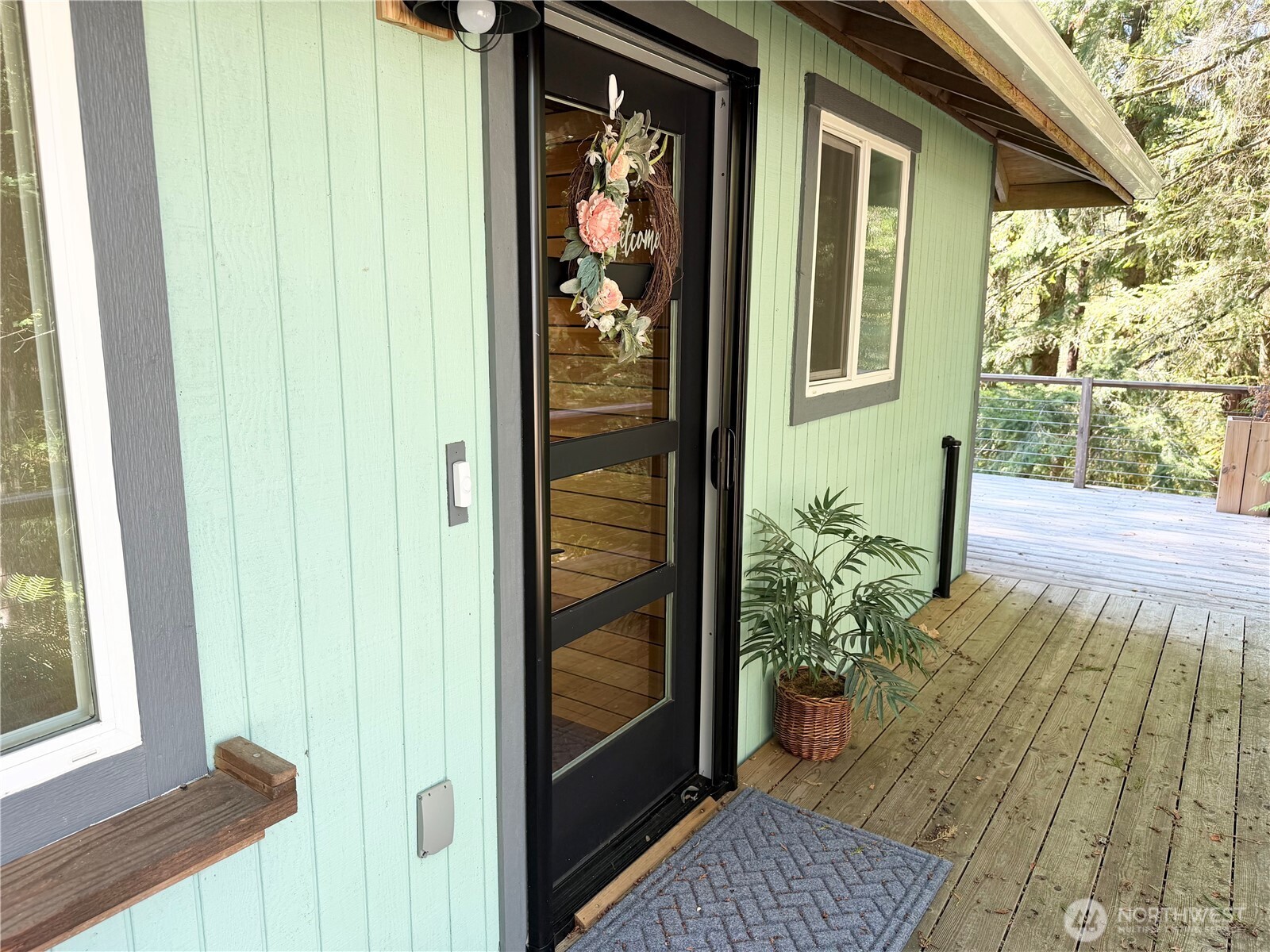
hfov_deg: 71.6
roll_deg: +0.1
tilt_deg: -10.0
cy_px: 476
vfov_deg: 56.8
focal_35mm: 24
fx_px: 881
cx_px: 635
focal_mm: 6.76
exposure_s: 1/121
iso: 80
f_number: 1.78
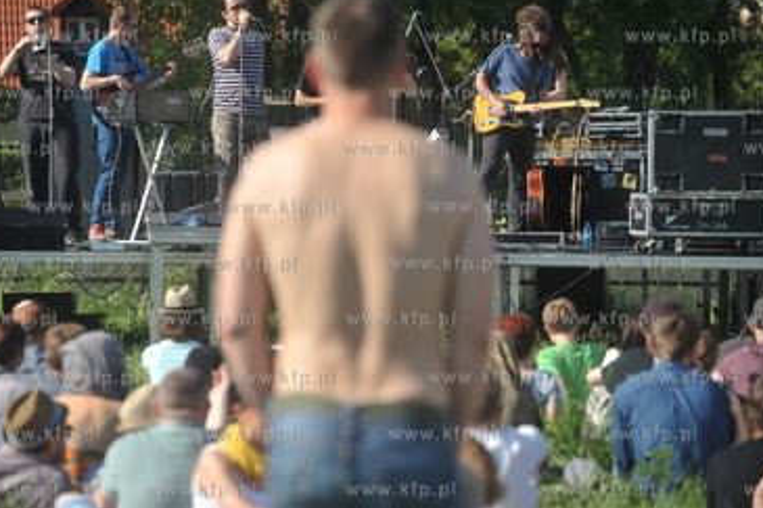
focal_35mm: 219
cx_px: 355
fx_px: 4639
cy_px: 234
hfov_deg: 9.4
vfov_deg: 6.3
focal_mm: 200
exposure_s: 1/2000
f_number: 5.6
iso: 400
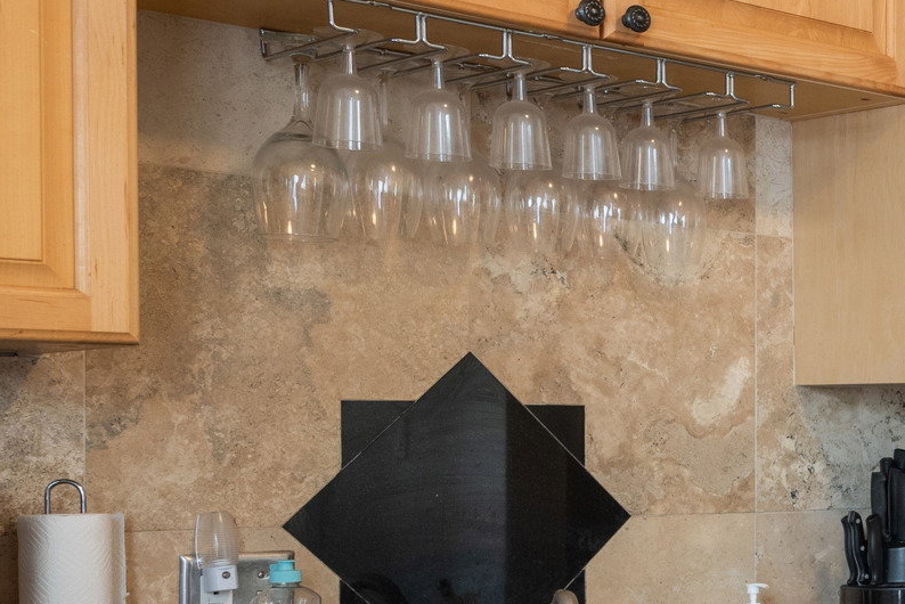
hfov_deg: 23.8
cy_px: 525
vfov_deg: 20.7
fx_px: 1624
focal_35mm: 65
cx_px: 1399
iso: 500
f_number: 8
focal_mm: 20.5
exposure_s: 1/1.67
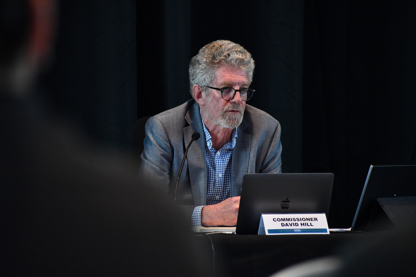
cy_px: 138
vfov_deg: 4.0
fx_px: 3986
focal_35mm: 345
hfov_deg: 6.0
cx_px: 208
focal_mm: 230
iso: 2000
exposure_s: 1/250
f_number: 5.6
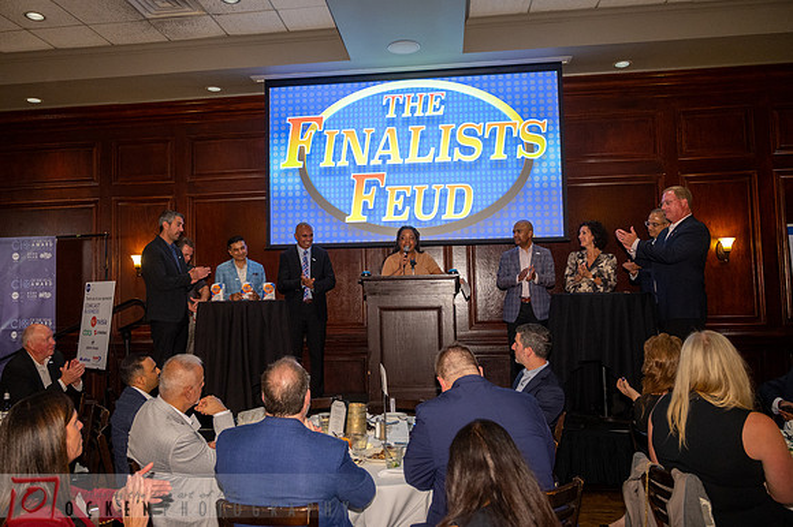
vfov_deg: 44.3
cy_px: 252
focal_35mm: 29
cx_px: 368
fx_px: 648
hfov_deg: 62.9
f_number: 4
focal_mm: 27
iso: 2500
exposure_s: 1/80
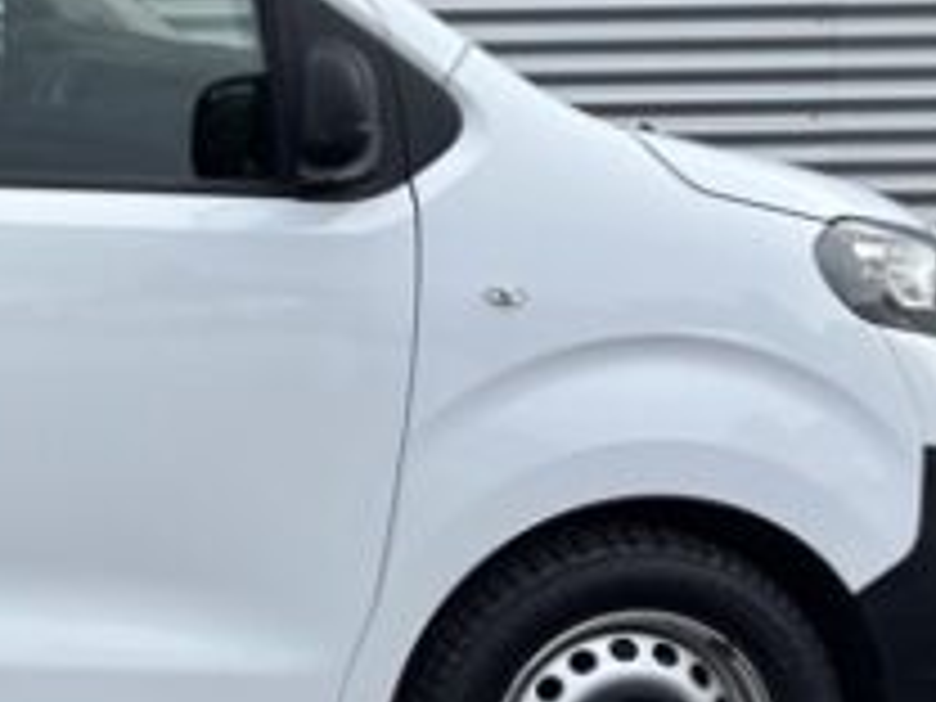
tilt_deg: -7.9
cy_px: 320
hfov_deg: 17.9
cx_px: -544
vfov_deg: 15.4
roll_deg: +0.8
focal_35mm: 96
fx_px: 2596
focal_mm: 5.96
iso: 50
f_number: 1.6
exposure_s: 1/1543
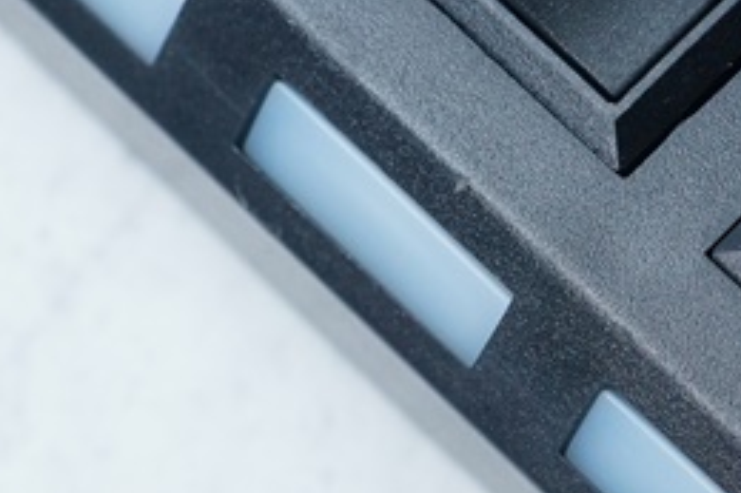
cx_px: 983
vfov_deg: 8.8
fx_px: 3209
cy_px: 333
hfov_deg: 12.7
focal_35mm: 156
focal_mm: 30
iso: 400
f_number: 7.1
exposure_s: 1/200
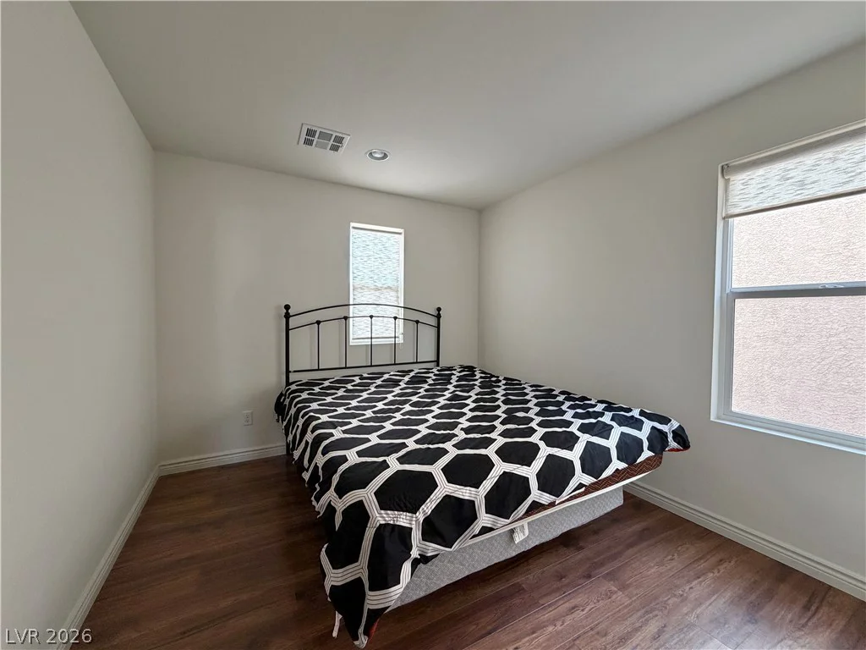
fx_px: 350
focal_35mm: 14
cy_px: 325
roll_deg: -0.7
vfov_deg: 85.7
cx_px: 433
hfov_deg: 102.1
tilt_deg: -2.4
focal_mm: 2.22
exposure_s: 1/60
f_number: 2.2
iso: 320
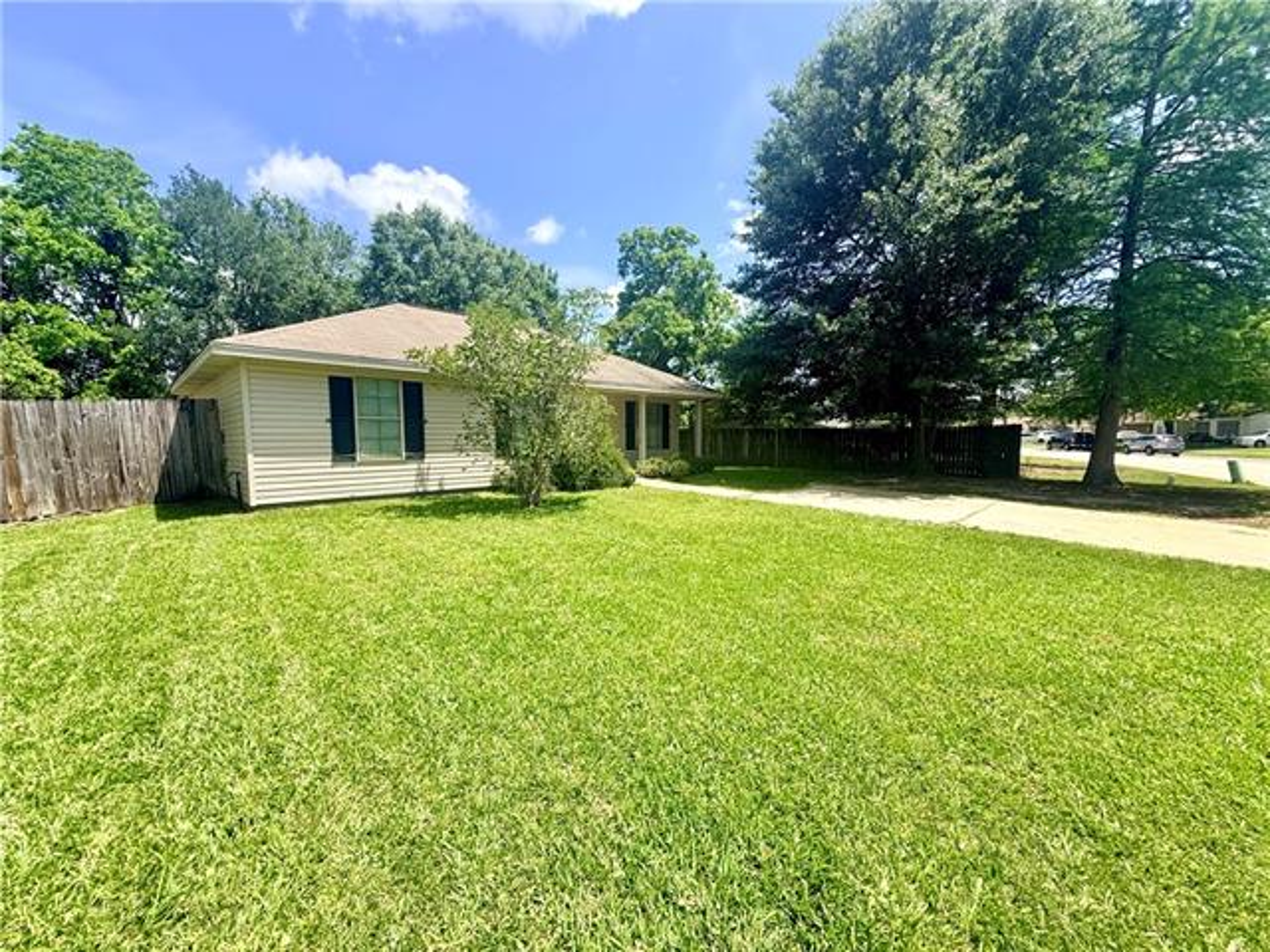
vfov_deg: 85.7
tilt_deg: -3.5
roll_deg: +0.2
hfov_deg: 102.1
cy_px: 476
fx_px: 514
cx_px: 635
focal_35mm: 14
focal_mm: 2.22
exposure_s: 1/1259
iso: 50
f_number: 2.2
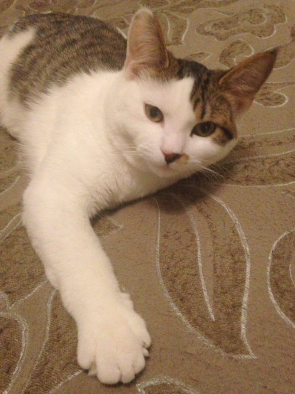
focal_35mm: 33
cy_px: 197
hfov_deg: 42.9
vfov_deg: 55.4
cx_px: 148
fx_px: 375
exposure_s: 1/15
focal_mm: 4.12
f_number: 2.4
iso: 400
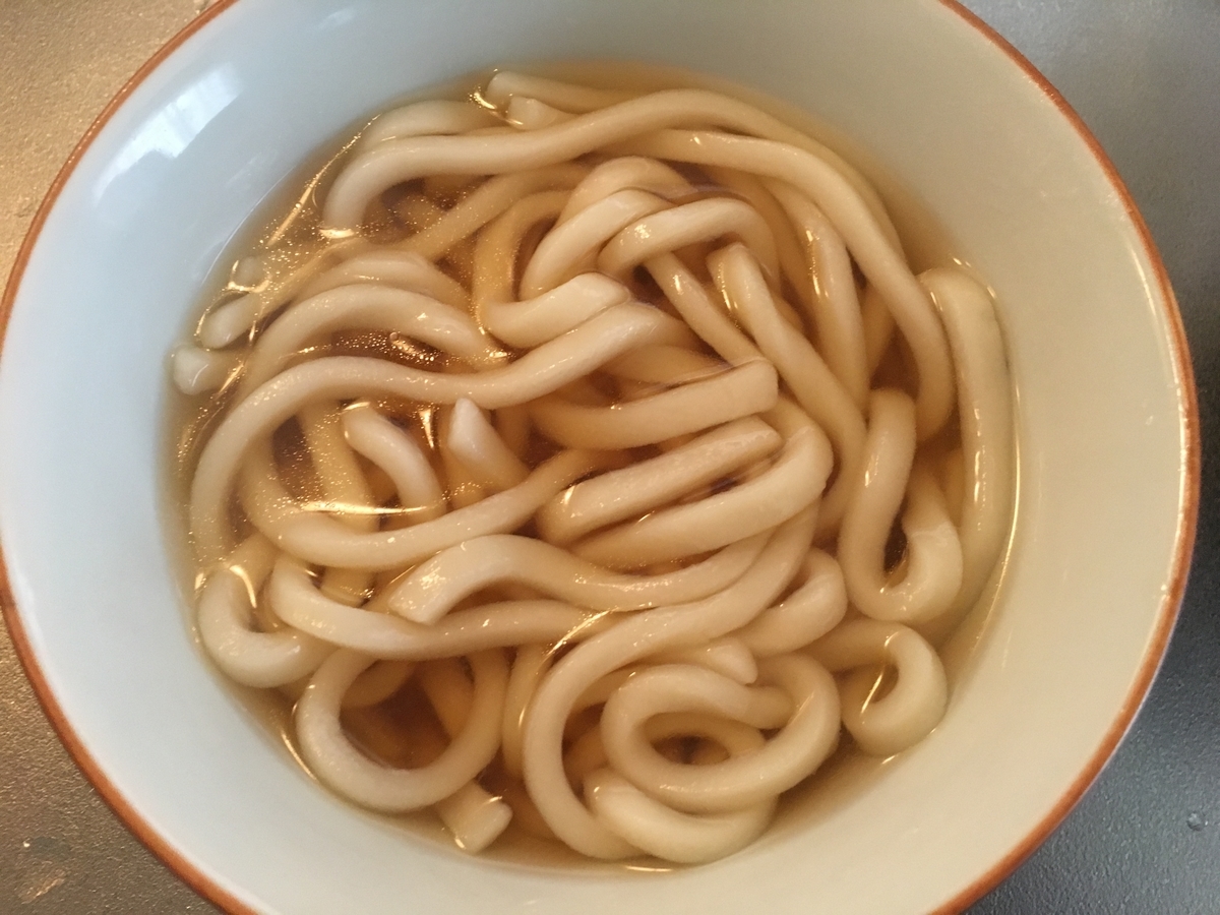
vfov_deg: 48.2
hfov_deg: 61.7
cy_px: 458
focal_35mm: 29
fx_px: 1022
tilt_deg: -72.0
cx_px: 610
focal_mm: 4.15
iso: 160
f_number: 2.2
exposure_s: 1/30
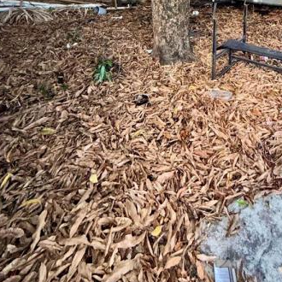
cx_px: 192
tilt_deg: -9.5
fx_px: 249
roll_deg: -1.2
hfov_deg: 57.5
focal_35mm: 27
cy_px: -9
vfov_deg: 47.5
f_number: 2.2
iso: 160
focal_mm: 2.22
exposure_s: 1/96
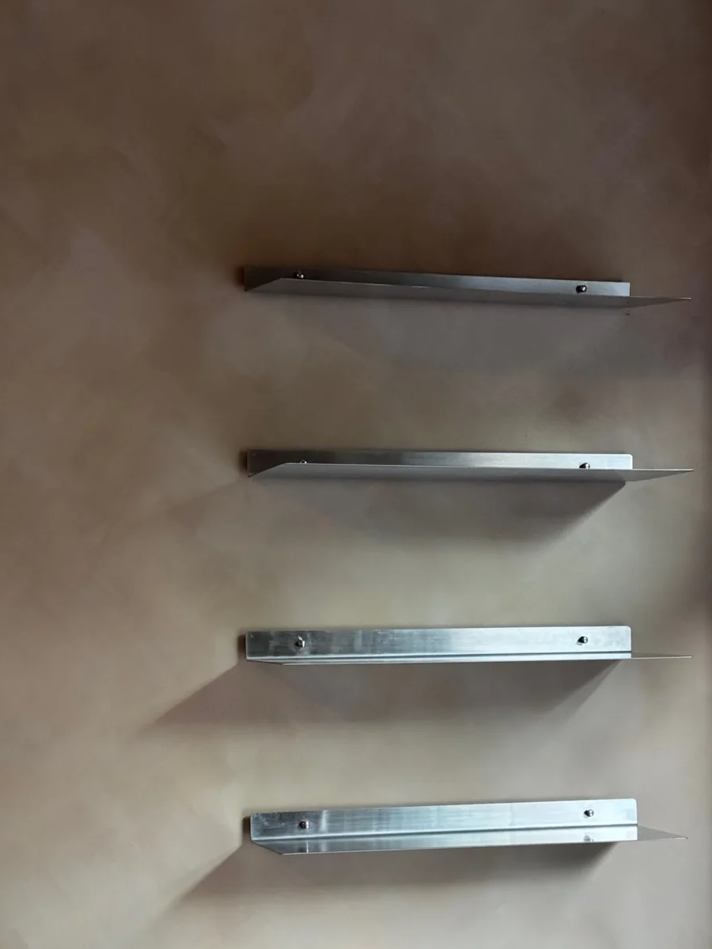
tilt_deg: -0.9
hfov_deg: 22.9
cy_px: 608
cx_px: 356
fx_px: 1755
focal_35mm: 64
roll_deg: +1.4
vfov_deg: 30.1
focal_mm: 6.76
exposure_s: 1/60
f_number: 1.78
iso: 160
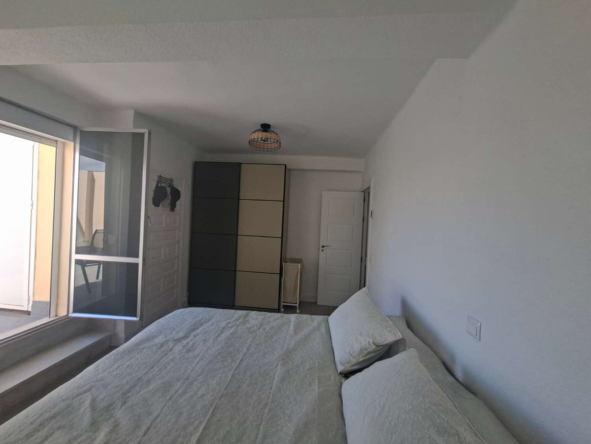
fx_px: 222
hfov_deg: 106.2
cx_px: 296
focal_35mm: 13
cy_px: 222
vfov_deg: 89.9
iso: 40
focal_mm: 1.74
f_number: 2.2
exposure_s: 1/149
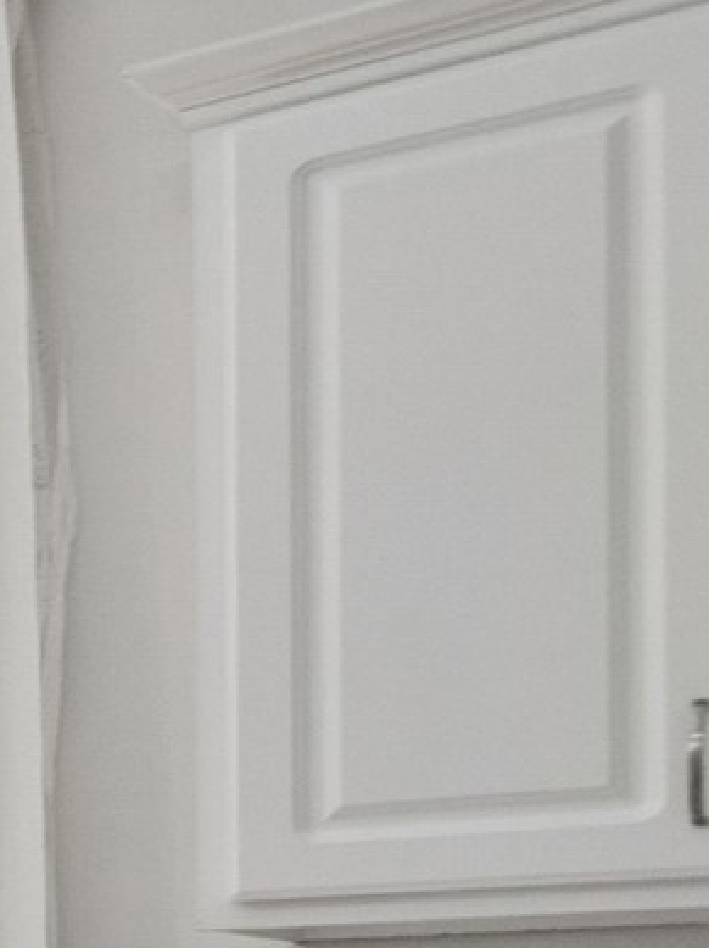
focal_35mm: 86
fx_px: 2352
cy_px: 1116
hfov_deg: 9.0
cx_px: -1917
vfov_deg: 21.3
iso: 800
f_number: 8
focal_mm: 16
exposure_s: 1/250
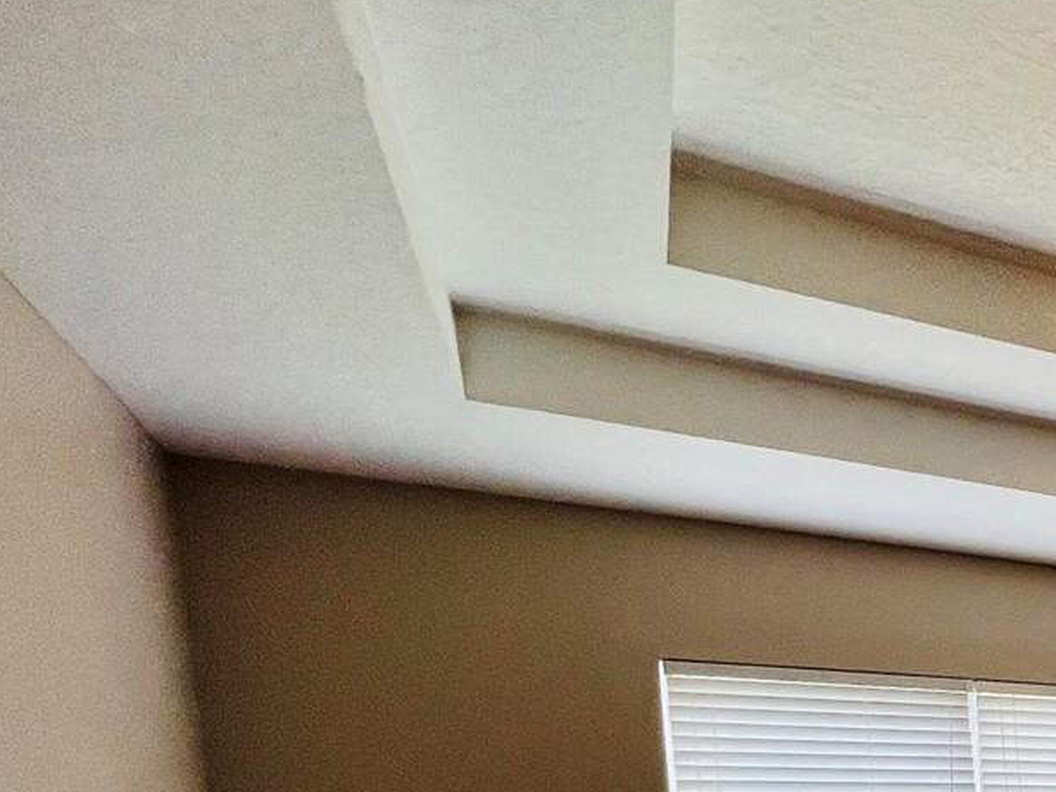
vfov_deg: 33.0
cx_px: 1346
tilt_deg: -3.2
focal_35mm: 34
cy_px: 984
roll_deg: +3.8
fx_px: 1037
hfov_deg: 36.8
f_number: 1.8
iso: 40
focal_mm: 1.57
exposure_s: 1/120
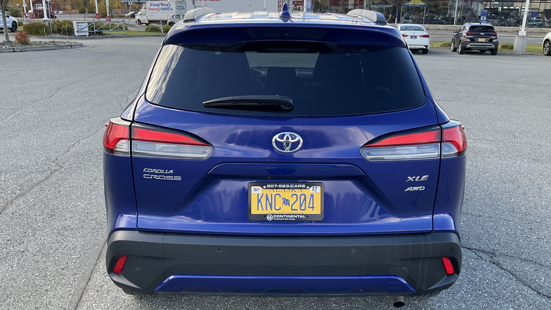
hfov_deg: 58.0
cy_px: 171
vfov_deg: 34.6
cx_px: 282
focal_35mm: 34
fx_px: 497
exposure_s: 1/187
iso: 25
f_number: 1.8
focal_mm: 3
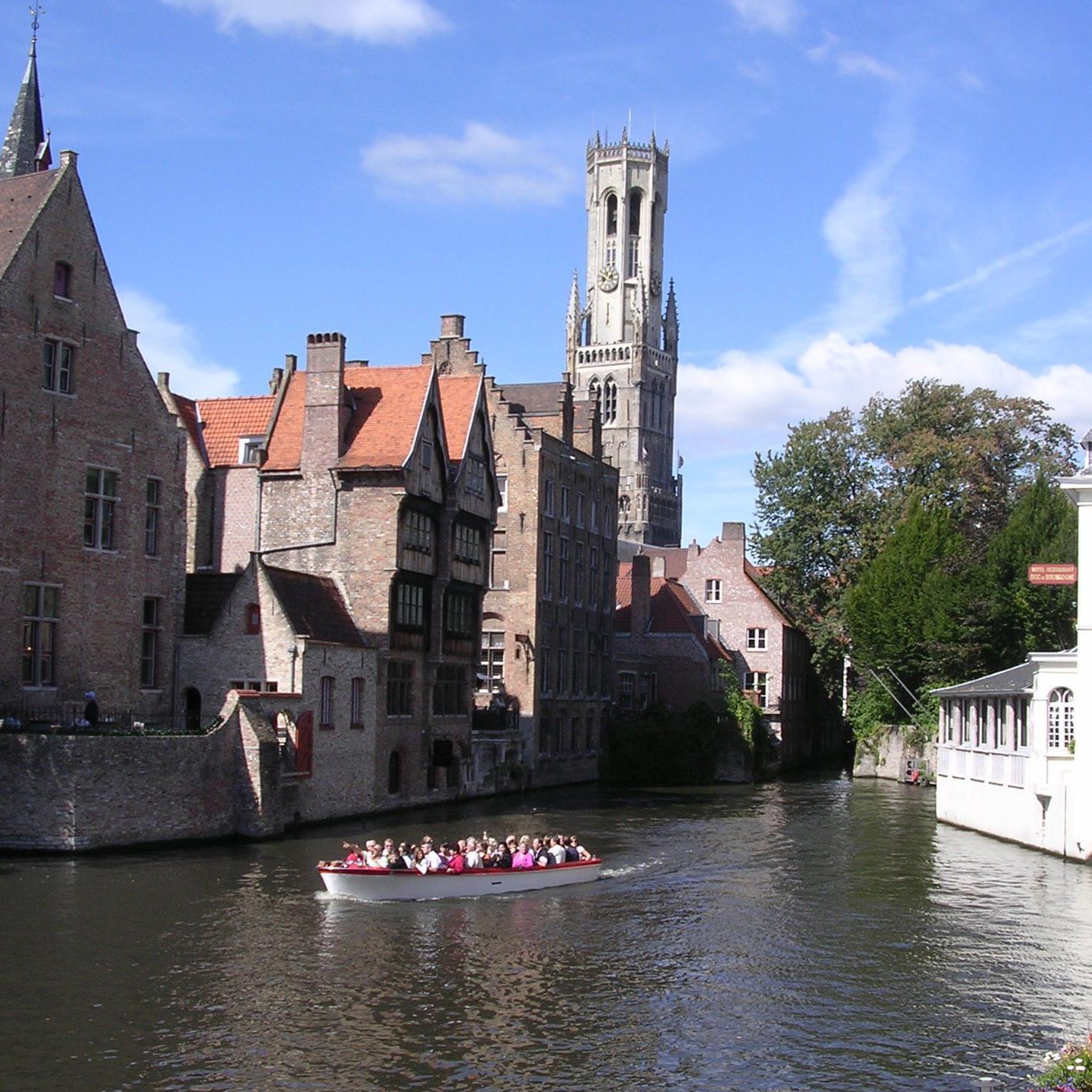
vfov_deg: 37.6
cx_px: 539
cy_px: 545
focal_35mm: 45
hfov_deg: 37.6
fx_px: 1606
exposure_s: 1/250
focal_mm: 5.8
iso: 100
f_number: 5.6
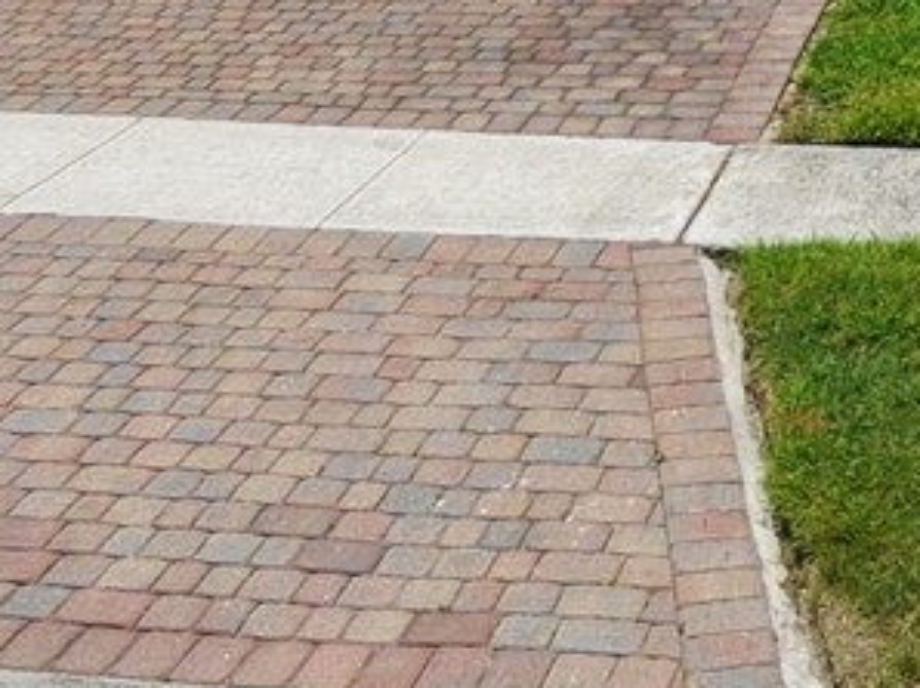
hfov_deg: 21.7
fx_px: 2284
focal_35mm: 86
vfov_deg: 15.0
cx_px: 988
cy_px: -543
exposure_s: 1/3200
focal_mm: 3.05
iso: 240
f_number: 2.2
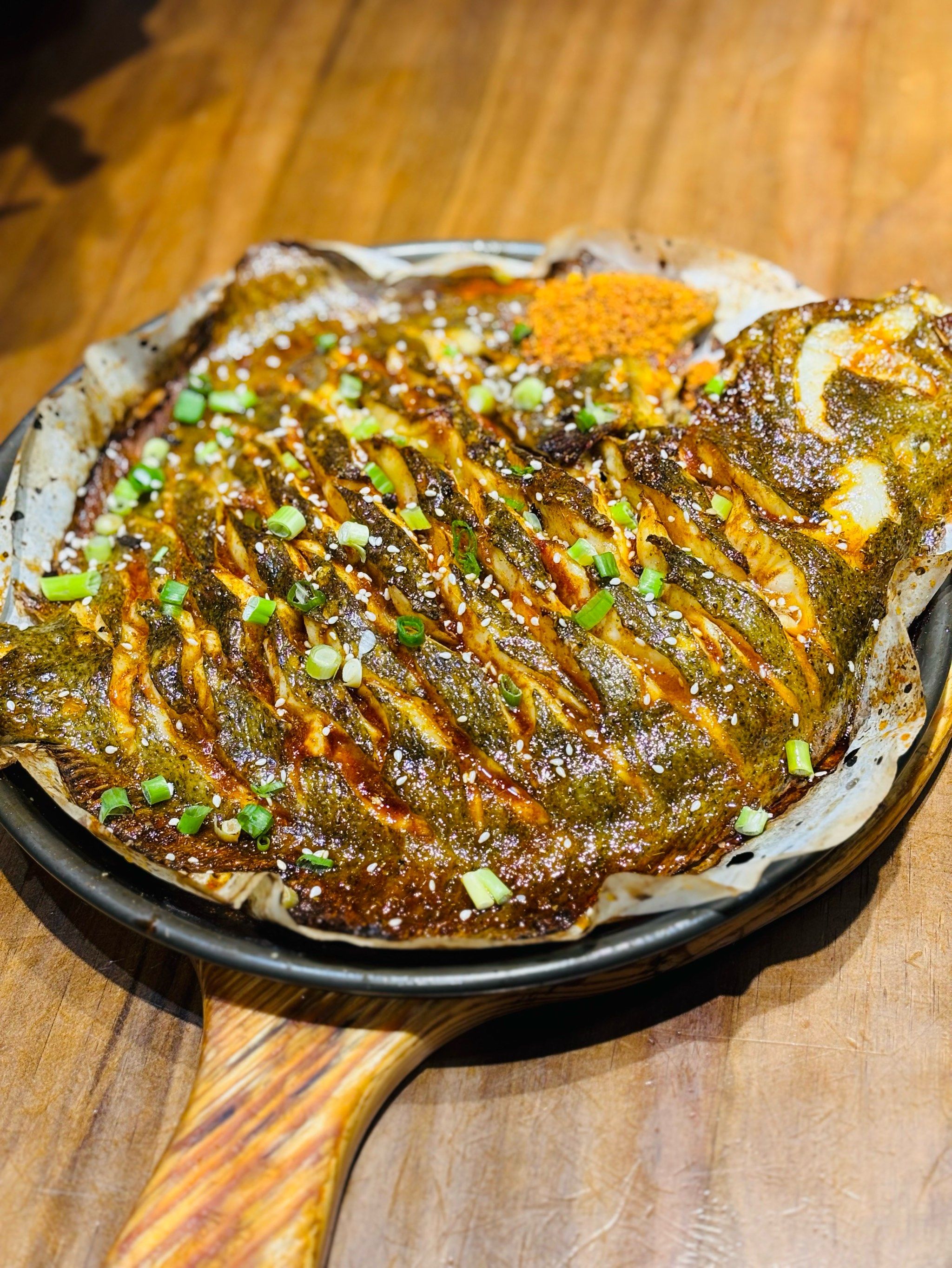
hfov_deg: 28.0
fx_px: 1906
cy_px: 634
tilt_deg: -49.0
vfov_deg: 36.8
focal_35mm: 52
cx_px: 476
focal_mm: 5.96
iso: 40
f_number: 1.6
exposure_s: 1/100
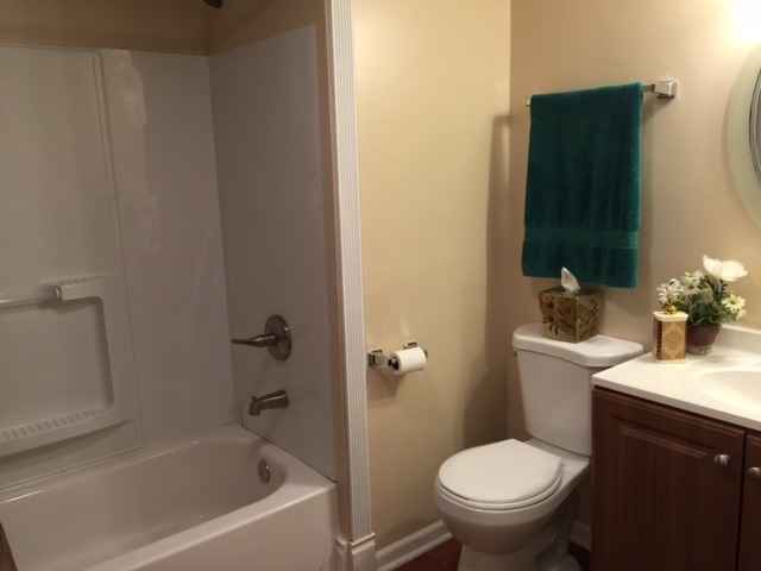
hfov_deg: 61.7
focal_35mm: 29
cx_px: 380
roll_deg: +0.9
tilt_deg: -11.3
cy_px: 286
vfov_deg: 48.2
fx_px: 638
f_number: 2.2
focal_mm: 4.15
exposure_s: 1/15
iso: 32
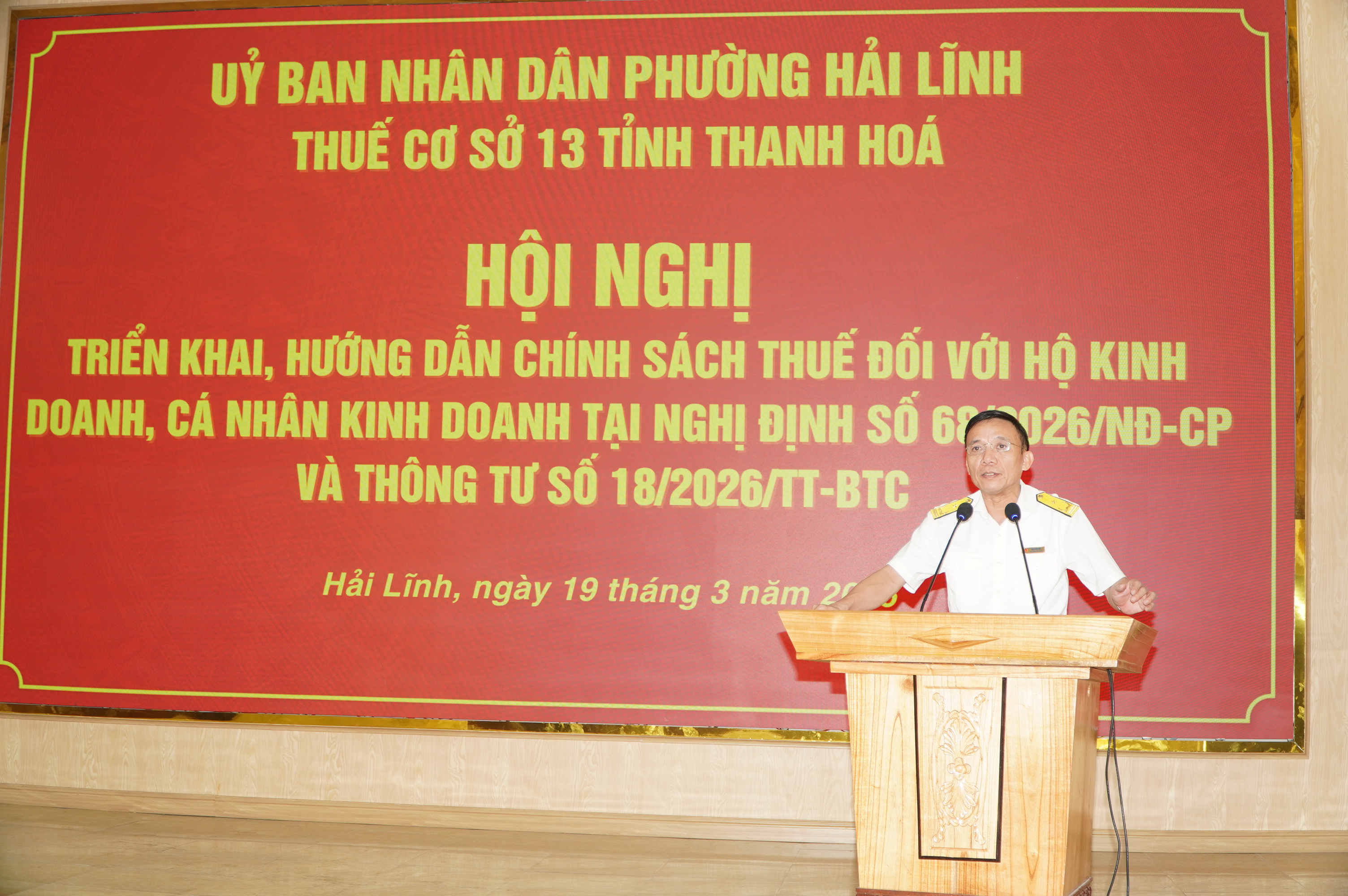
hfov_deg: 45.0
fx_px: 1627
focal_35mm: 44
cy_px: 448
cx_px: 674
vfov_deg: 30.8
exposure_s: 1/60
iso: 250
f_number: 4
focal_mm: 29
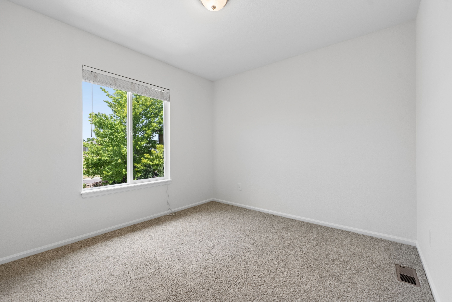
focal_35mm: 15
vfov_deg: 77.4
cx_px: 226
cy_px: 151
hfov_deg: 100.4
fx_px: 188
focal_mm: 15
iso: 500
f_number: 8
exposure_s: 1/60
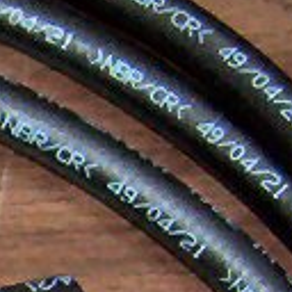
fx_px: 1937
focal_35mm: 203
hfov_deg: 7.7
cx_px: -534
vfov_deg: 8.0
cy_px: 687
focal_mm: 5.54
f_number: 2.76
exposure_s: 1/30
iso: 140
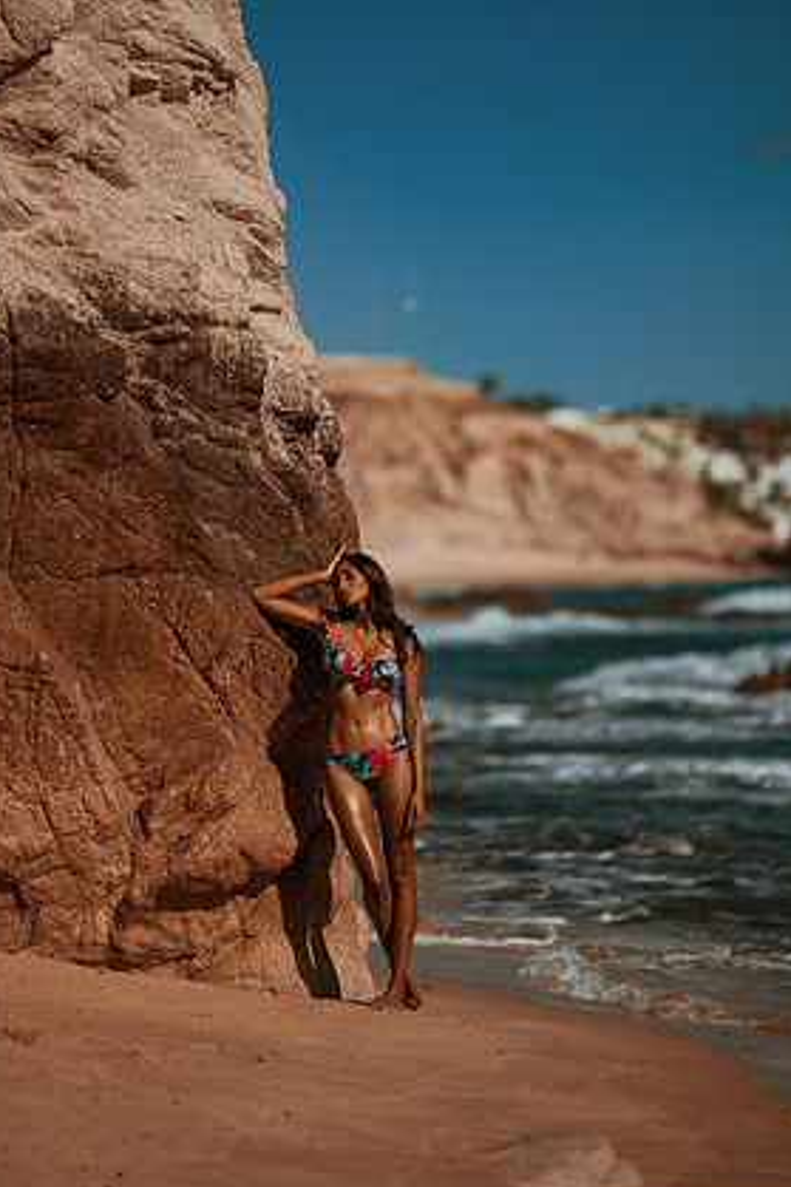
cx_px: 388
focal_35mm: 145
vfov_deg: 14.2
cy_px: 586
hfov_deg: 9.5
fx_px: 4783
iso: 64
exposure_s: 1/8000
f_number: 1.8
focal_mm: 135
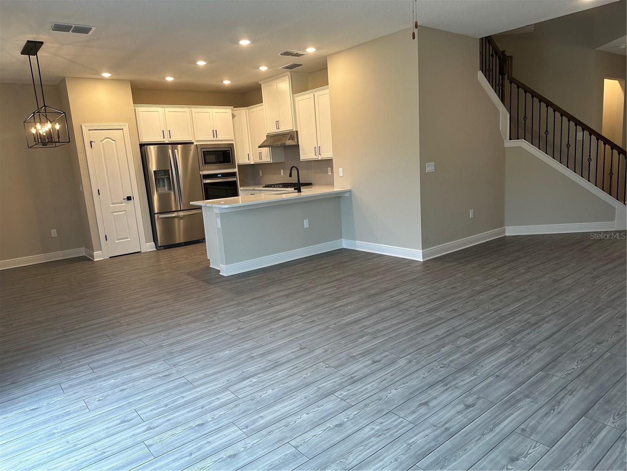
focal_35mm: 24
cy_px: 236
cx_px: 314
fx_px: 435
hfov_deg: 71.6
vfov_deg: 56.8
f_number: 1.78
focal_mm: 6.86
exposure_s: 1/120
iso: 160
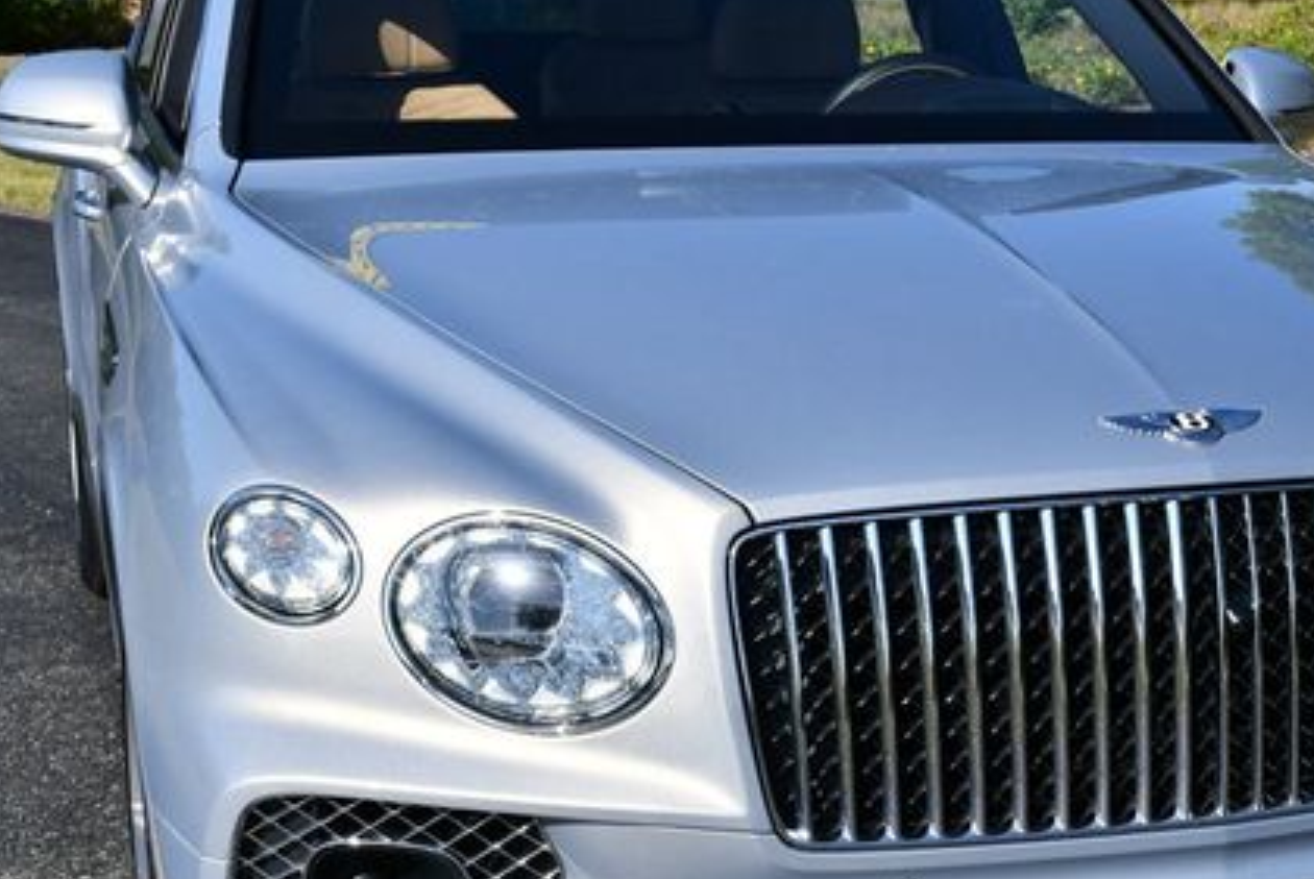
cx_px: 976
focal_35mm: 67
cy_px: 610
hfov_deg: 29.6
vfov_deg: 20.3
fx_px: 2448
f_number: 8
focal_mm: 22
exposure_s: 1/250
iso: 100
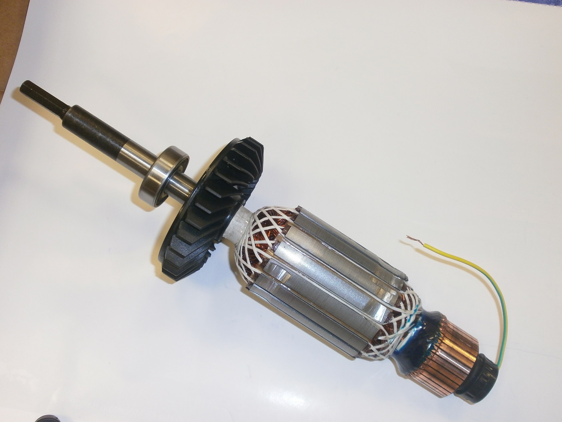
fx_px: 633
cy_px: 211
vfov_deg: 36.8
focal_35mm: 39
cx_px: 281
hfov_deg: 47.9
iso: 125
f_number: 3.4
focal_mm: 6.9
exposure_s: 1/40
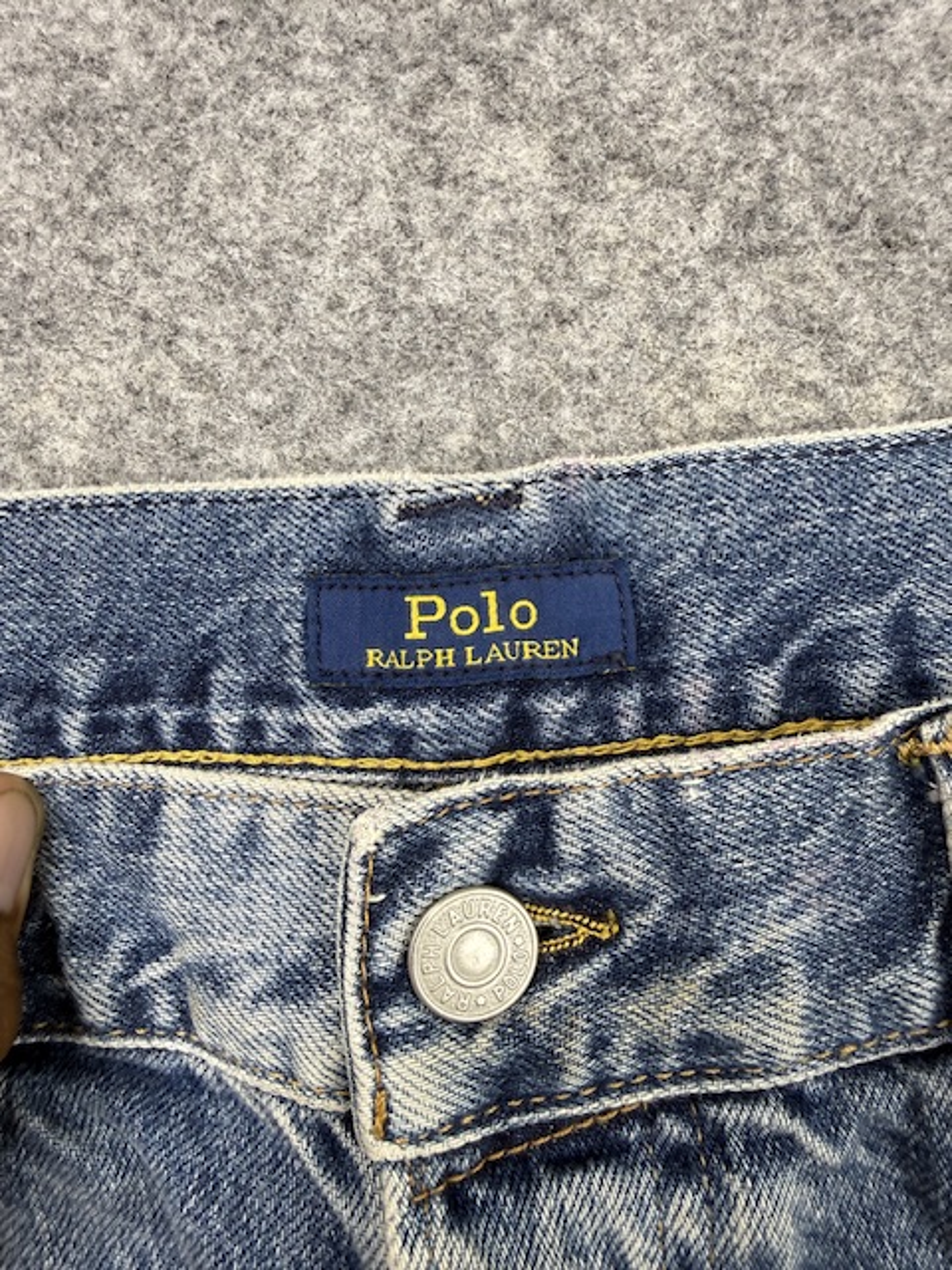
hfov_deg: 56.8
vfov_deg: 71.6
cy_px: 635
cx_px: 476
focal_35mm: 24
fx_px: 880
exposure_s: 1/100
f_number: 2.2
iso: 100
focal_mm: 2.22
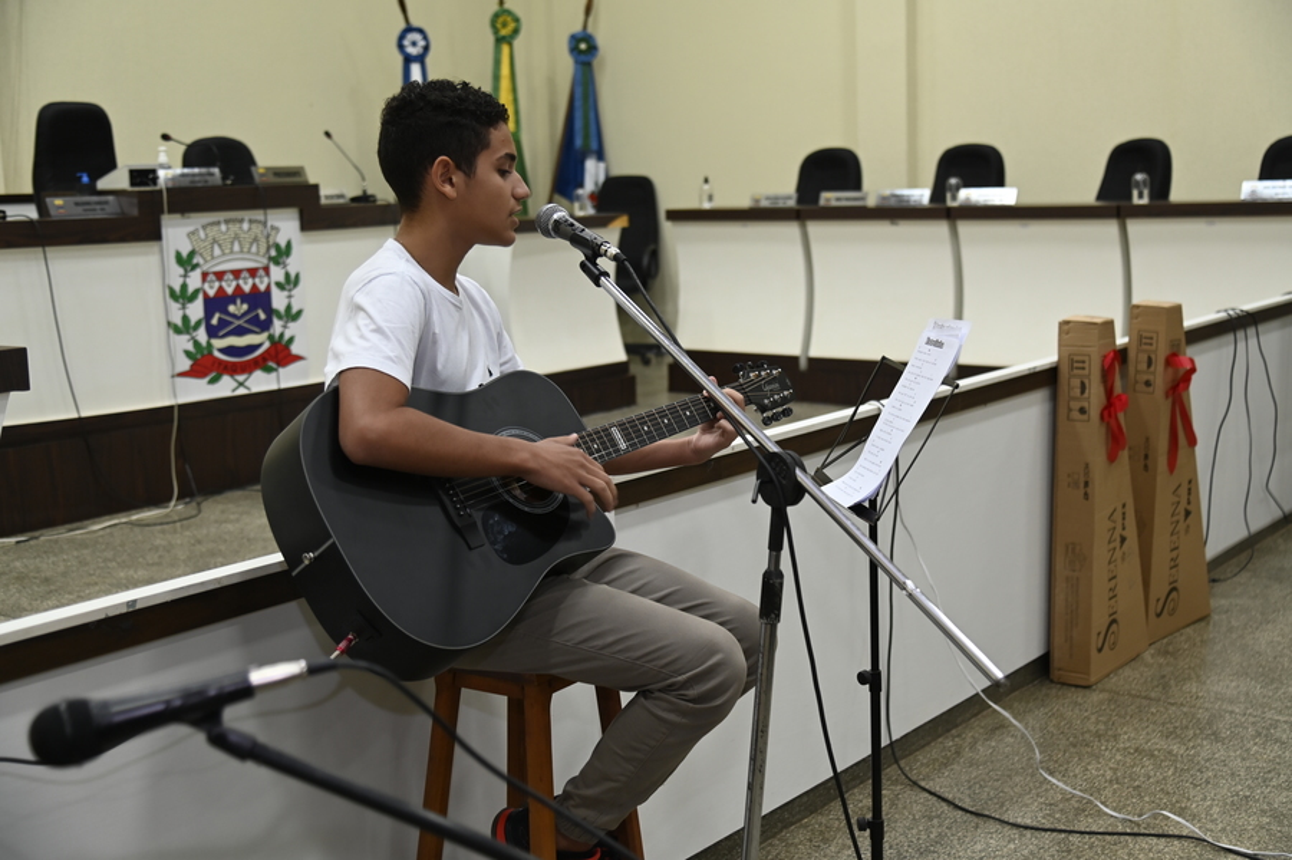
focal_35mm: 48
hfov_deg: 41.1
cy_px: 430
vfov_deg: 28.0
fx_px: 1722
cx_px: 646
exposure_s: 1/60
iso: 900
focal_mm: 48
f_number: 4
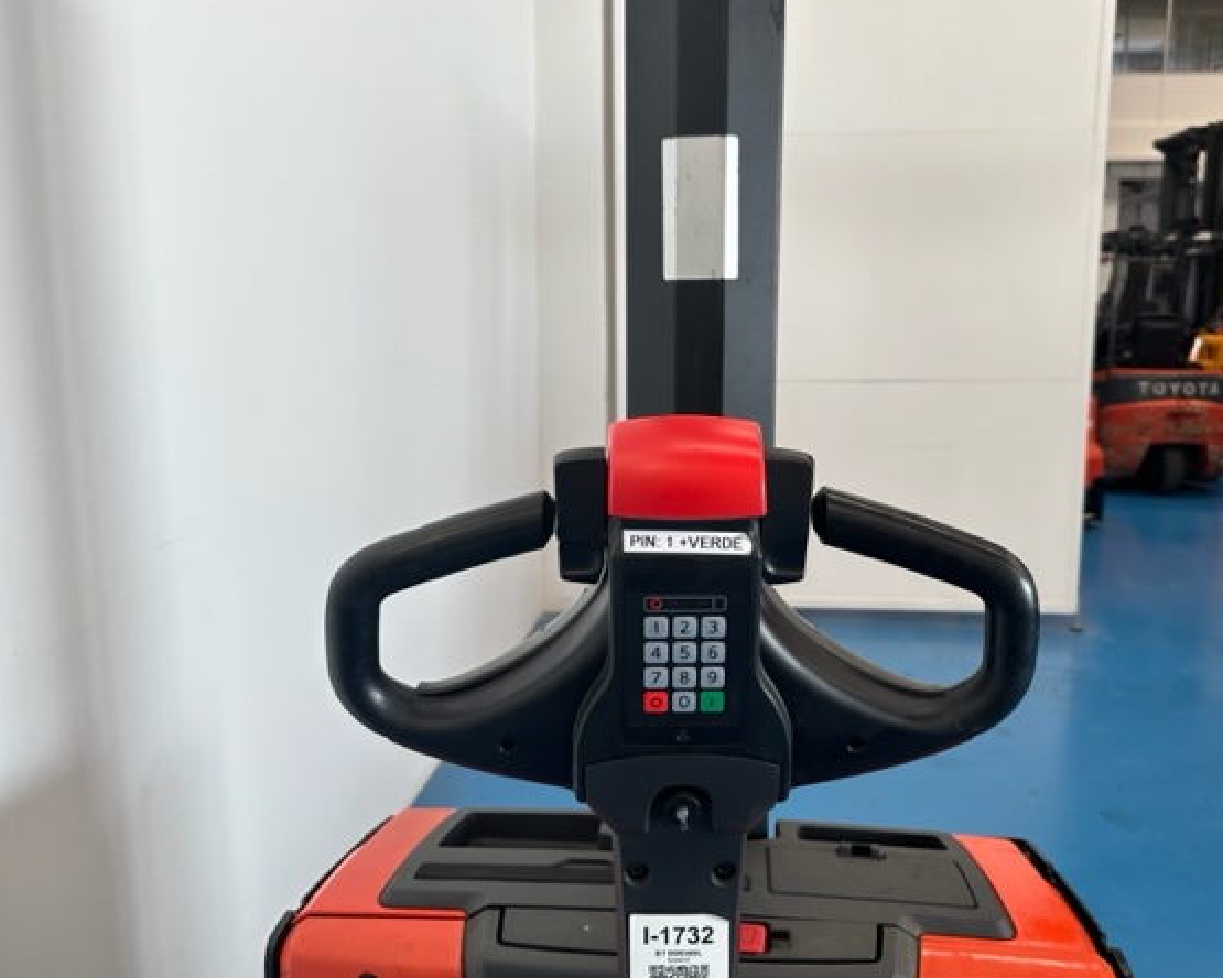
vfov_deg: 53.2
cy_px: 480
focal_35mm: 27
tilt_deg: -10.4
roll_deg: -0.2
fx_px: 977
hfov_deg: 63.9
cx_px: 677
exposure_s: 1/121
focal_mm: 6.86
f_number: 1.78
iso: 100
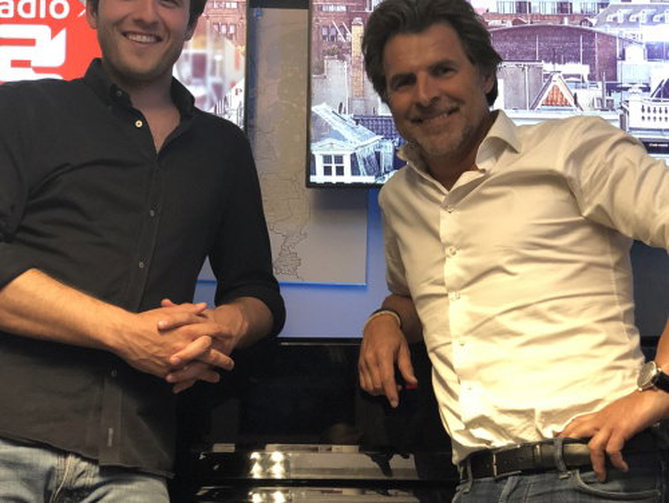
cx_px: 334
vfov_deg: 28.1
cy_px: 252
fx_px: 1006
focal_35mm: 52
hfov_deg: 36.8
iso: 160
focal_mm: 6
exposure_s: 1/20
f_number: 2.4
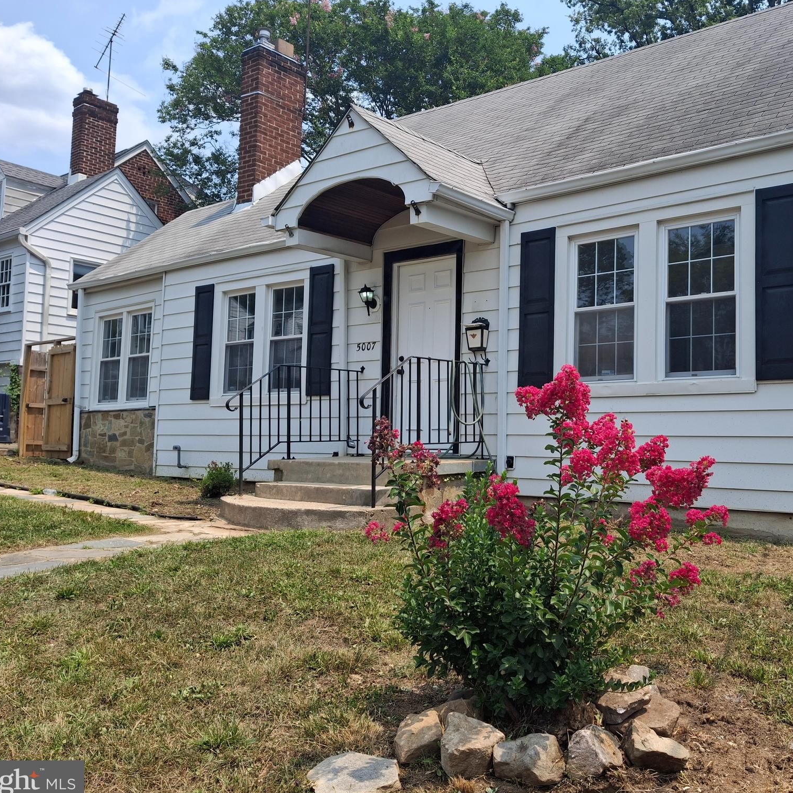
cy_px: 400
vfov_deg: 54.0
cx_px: 491
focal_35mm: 30
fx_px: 778
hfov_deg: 53.5
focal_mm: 4.69
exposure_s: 1/1083
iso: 25
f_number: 1.8
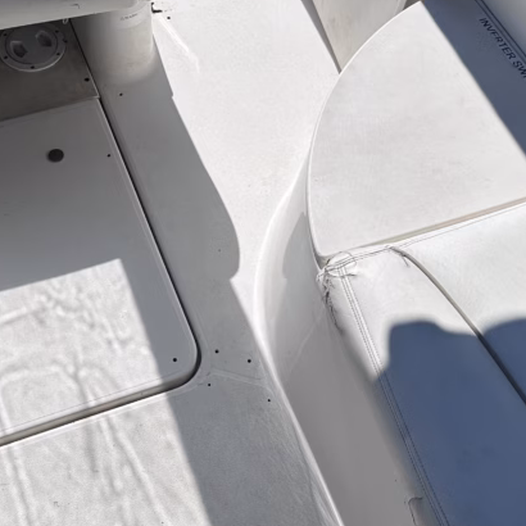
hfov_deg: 31.9
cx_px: 168
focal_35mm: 53
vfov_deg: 32.1
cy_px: 196
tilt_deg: -57.6
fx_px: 911
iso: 80
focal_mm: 6.86
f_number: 1.78
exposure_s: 1/10753
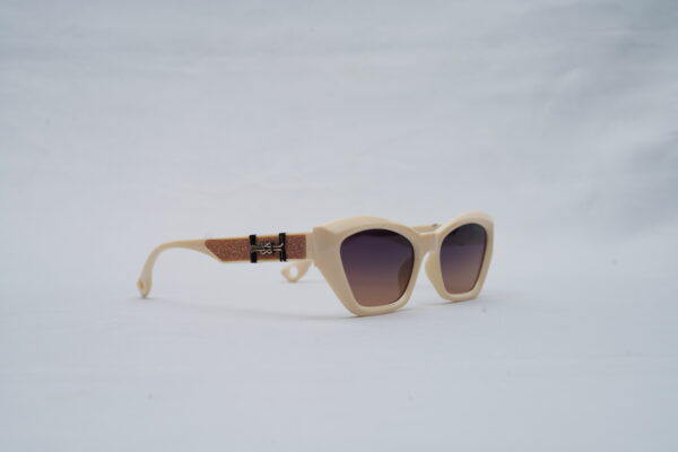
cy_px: 226
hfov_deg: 39.6
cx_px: 339
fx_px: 942
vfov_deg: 27.0
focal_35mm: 50
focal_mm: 50
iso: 100
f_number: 9
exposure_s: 1/160
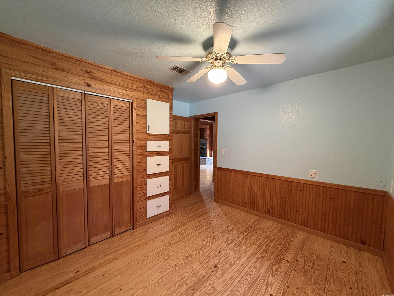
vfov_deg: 85.7
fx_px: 159
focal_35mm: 14
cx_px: 197
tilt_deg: -1.2
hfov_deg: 102.1
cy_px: 148
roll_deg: -0.4
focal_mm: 2.22
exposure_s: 1/60
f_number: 2.2
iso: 400
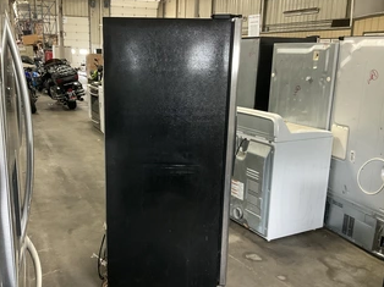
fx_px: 410
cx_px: 160
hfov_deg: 50.0
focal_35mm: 37
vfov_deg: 38.6
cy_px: 158
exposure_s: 1/40
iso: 200
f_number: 1.8
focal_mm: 3
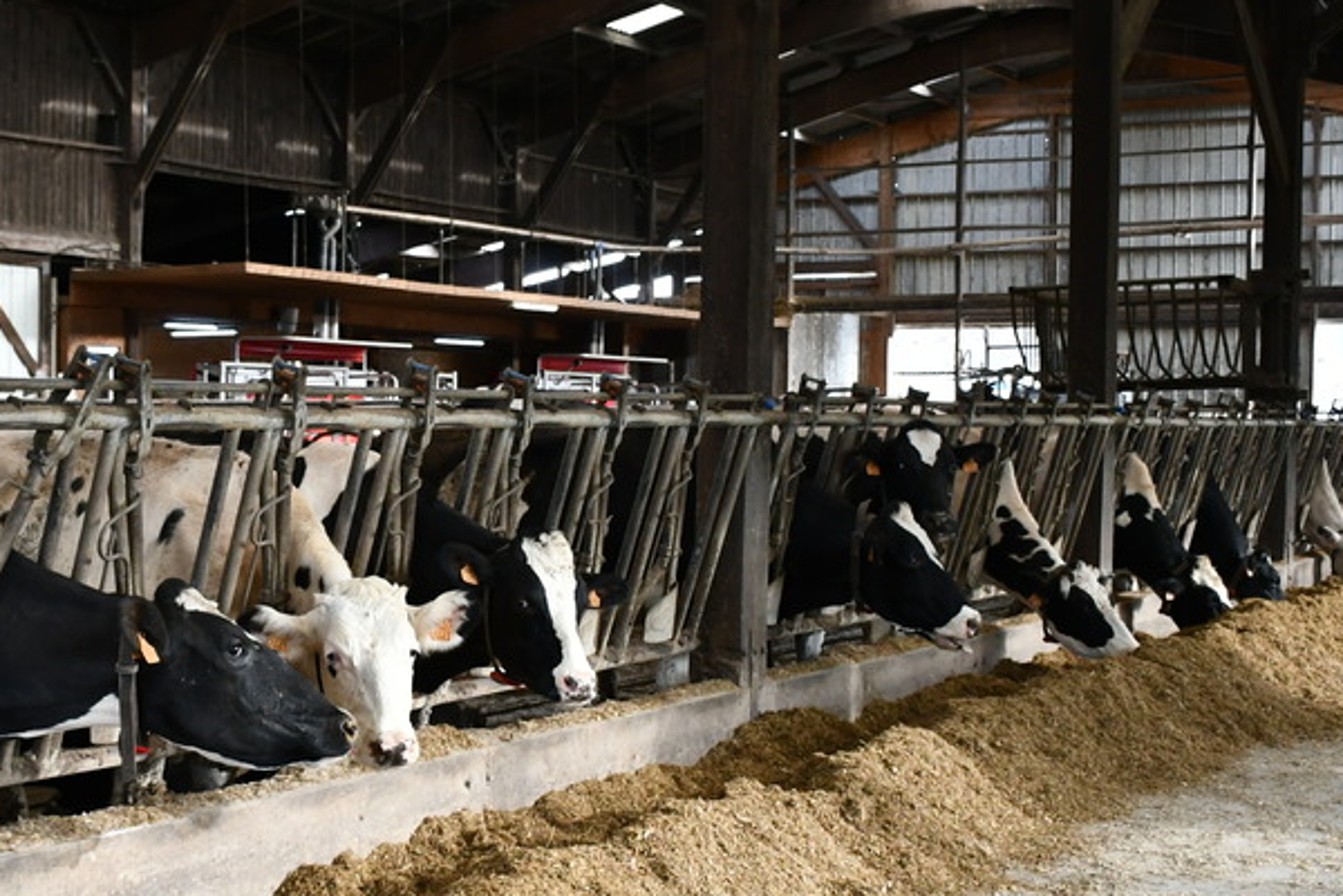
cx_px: 318
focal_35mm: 60
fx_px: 2238
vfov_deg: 22.6
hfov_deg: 32.7
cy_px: 475
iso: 800
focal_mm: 20
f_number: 3.5
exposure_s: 1/160
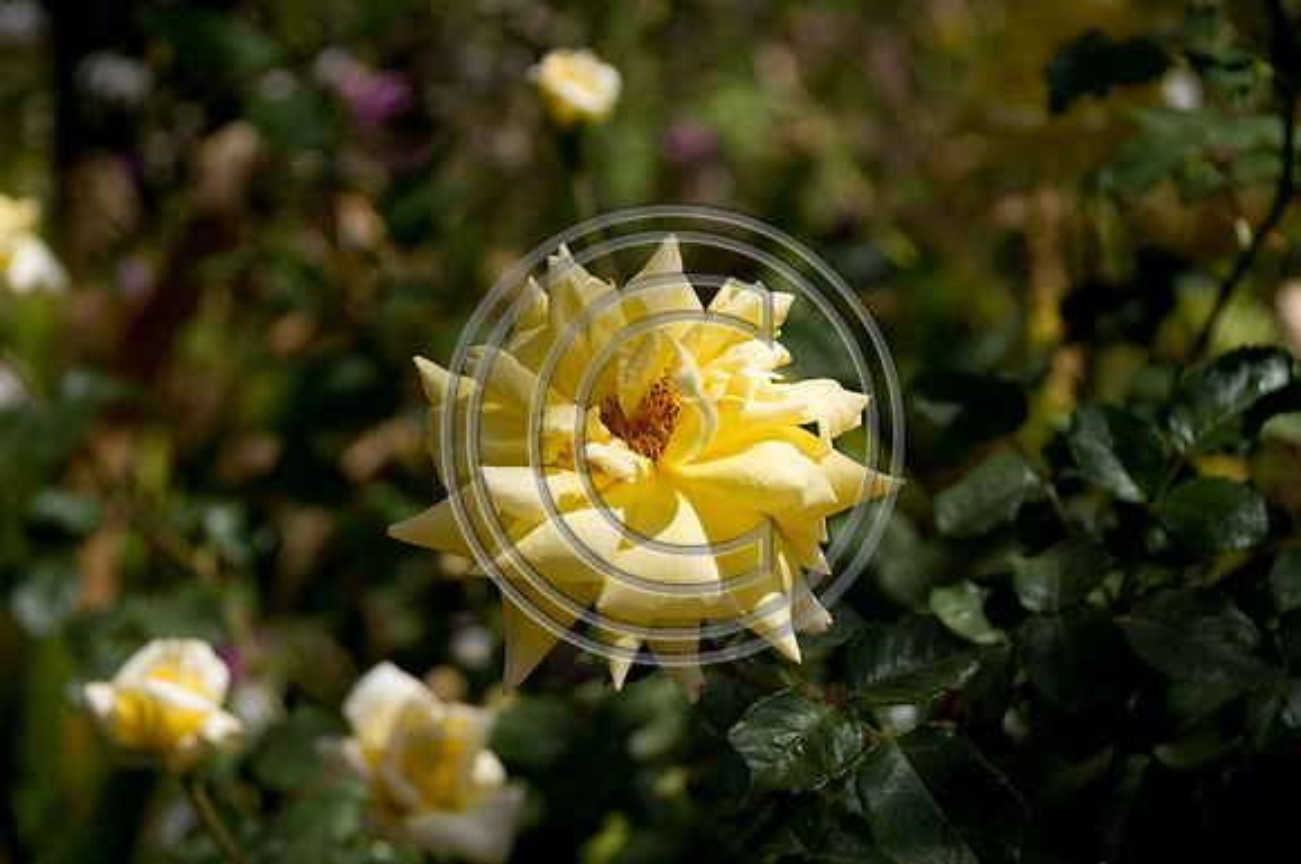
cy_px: 432
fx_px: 3573
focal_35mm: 99
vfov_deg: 13.8
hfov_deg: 20.6
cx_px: 650
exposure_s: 1/400
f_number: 5.3
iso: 200
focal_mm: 66
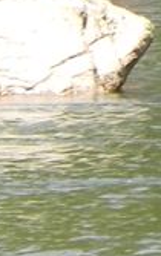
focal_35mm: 1658
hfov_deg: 0.8
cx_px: 534
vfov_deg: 1.3
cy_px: -252
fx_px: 11590
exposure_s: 1/315
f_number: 6.3
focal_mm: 51.8
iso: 160
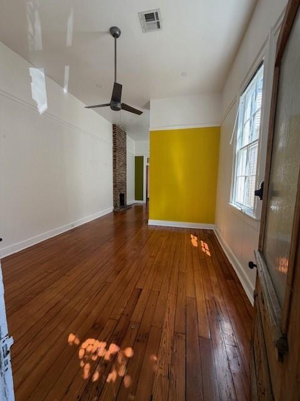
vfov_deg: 102.1
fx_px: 162
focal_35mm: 14
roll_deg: -0.1
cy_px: 200
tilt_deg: -6.4
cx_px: 150
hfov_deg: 85.7
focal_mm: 2.22
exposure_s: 1/121
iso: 125
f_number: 2.2
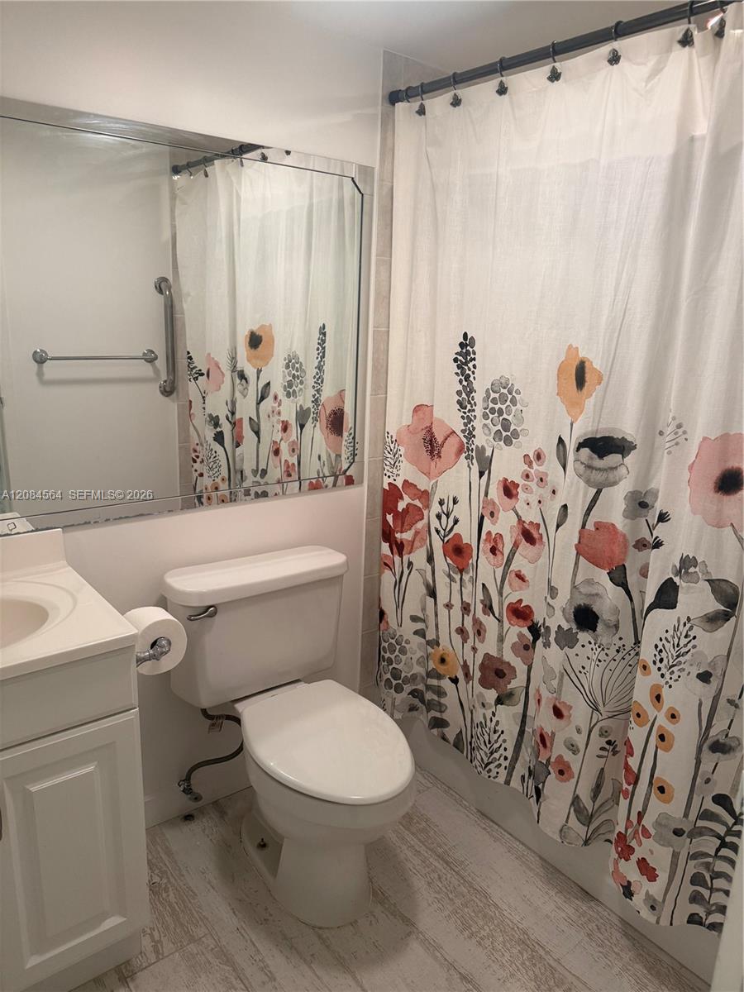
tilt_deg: -13.6
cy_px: 496
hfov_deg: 56.8
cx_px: 372
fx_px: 688
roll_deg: -1.9
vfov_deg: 71.6
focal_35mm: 24
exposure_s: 1/60
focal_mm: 6.76
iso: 200
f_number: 1.78
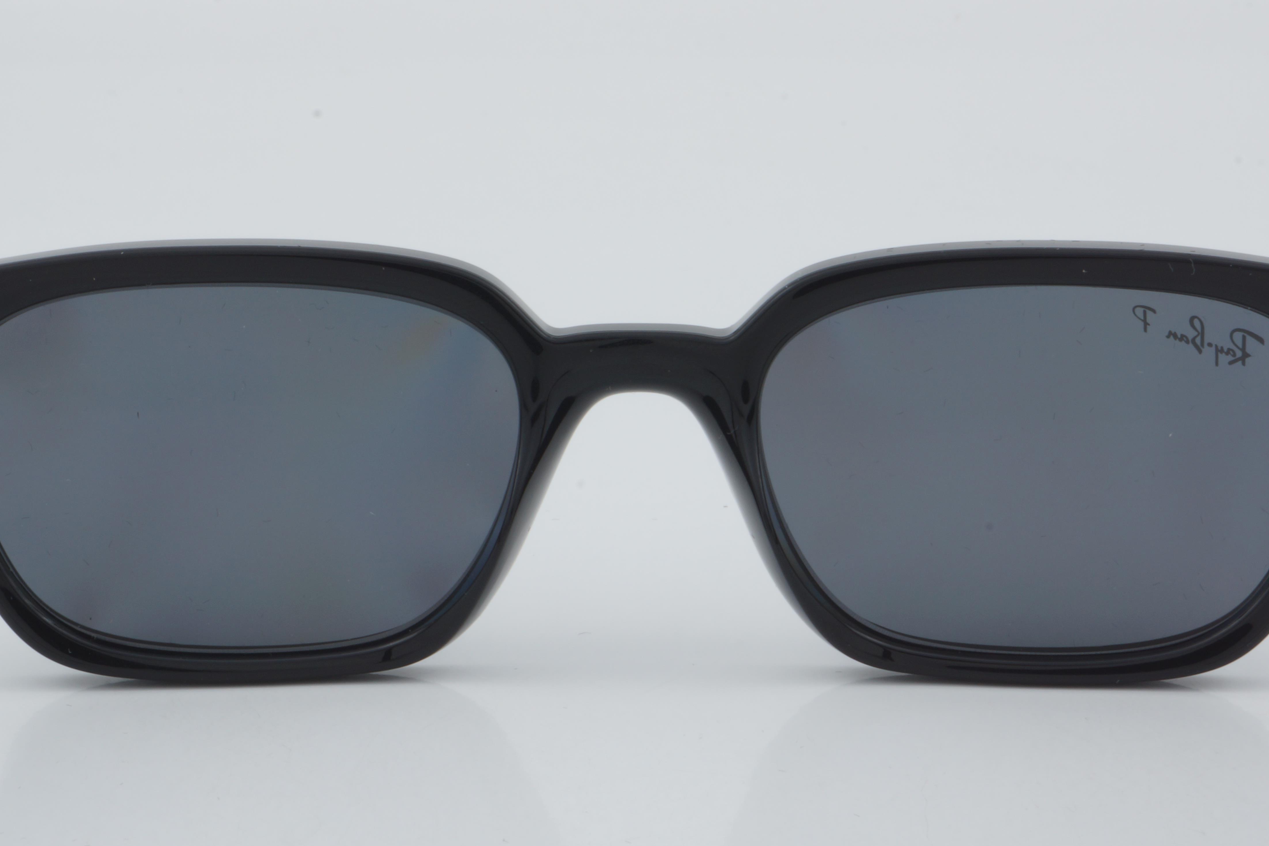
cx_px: 635
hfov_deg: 18.2
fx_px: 3972
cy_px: 438
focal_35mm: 113
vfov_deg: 12.2
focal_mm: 55
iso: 100
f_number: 29
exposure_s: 1/4
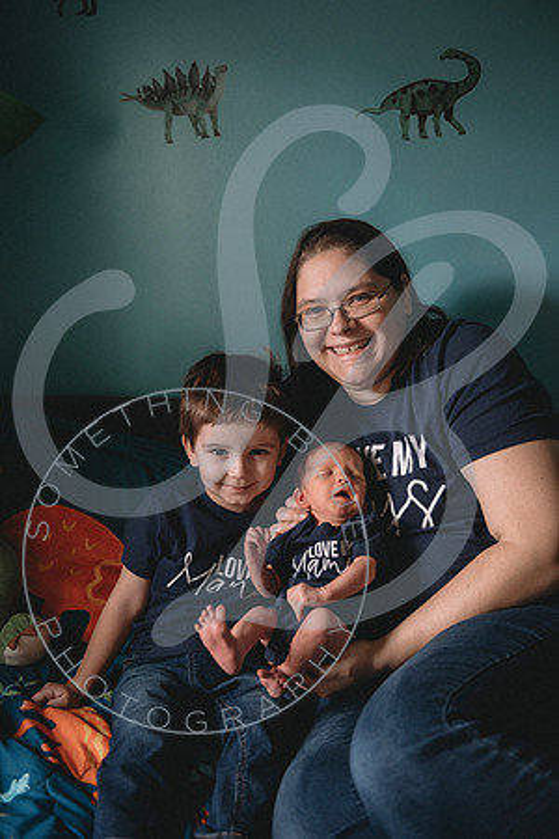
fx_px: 885
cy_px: 420
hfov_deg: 35.1
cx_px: 280
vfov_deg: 50.7
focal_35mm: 38
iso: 250
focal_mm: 38
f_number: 2.8
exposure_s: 1/125
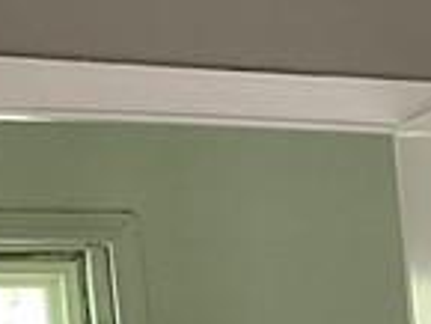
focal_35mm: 183
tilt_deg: -6.4
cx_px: 1002
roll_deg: +2.7
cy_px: 785
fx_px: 2280
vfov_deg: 7.6
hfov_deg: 9.7
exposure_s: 1/60
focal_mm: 4.25
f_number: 1.8
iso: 160
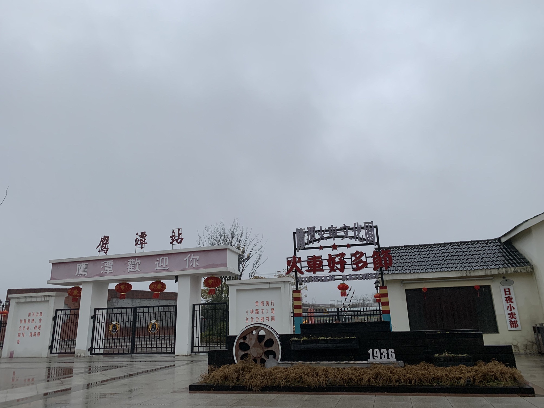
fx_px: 409
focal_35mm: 26
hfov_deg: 67.3
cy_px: 204
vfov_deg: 53.1
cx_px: 272
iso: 100
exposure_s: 1/110
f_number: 1.8
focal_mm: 4.25
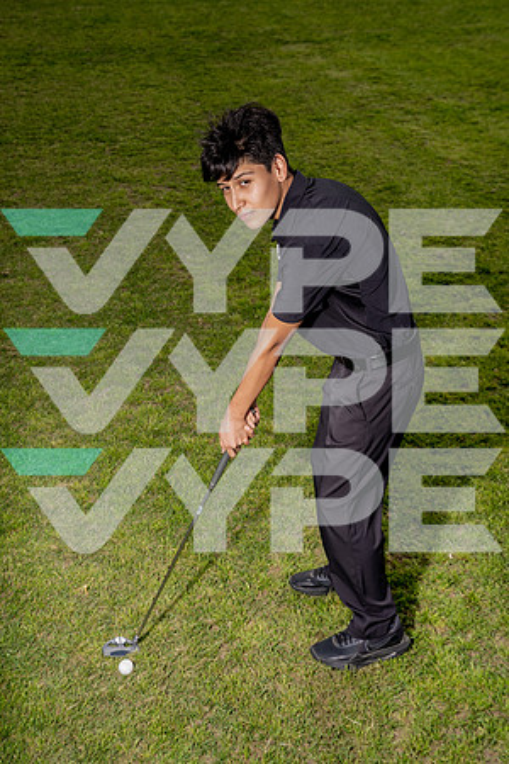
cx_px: 254
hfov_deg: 25.5
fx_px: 1124
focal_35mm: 53
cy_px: 382
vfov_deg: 37.5
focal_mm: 53
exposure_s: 1/250
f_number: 7.1
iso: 100
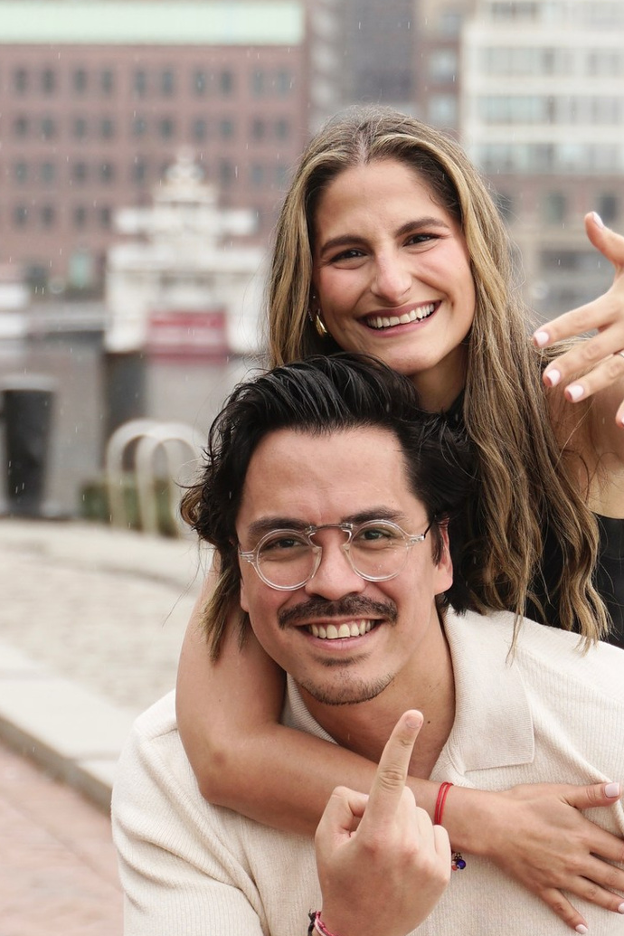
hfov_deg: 7.7
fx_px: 4628
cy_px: 590
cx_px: 444
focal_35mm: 178
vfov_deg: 11.5
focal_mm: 48
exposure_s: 1/640
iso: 100
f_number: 2.8
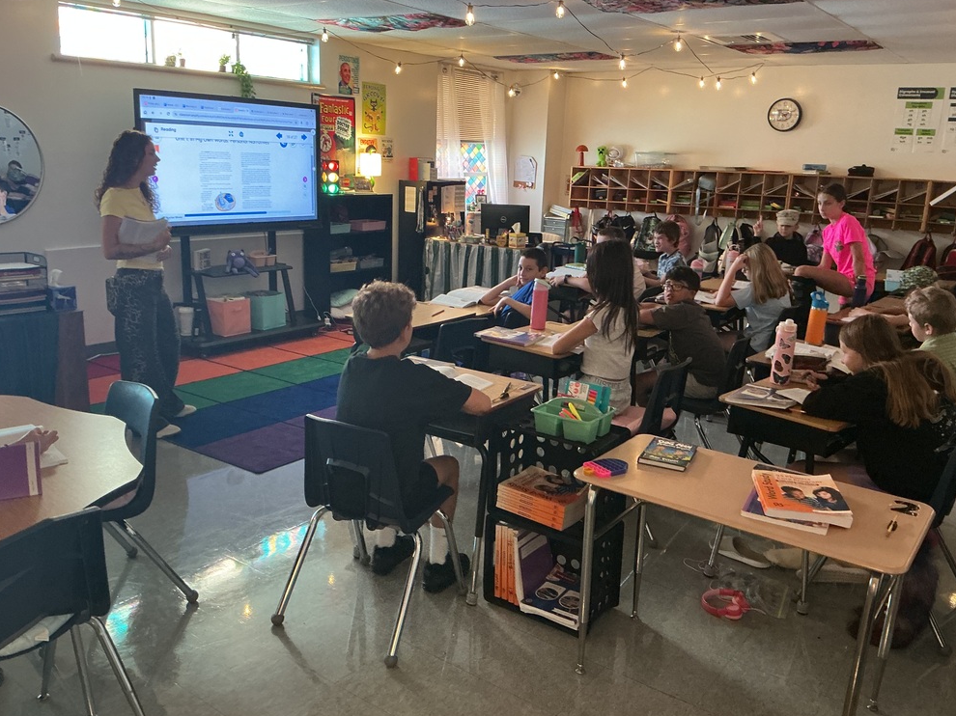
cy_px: 356
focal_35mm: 30
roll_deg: -2.0
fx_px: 828
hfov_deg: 60.0
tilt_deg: -14.0
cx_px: 476
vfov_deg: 46.8
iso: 200
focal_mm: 3
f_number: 1.8
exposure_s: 1/40
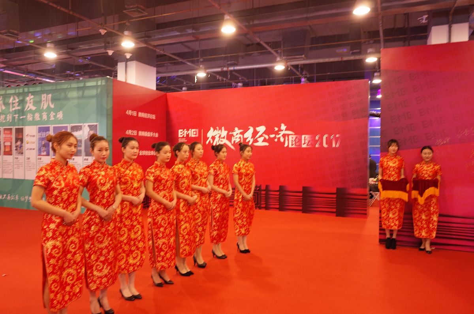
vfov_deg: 46.2
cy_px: 157
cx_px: 237
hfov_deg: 65.6
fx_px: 368
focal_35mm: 28
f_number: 4
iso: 800
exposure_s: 1/25
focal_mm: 18.3
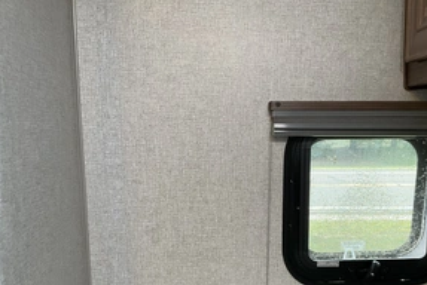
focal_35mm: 42
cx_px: 244
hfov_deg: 46.2
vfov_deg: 31.4
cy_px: 217
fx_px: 499
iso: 64
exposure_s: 1/63
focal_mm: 3
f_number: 1.8
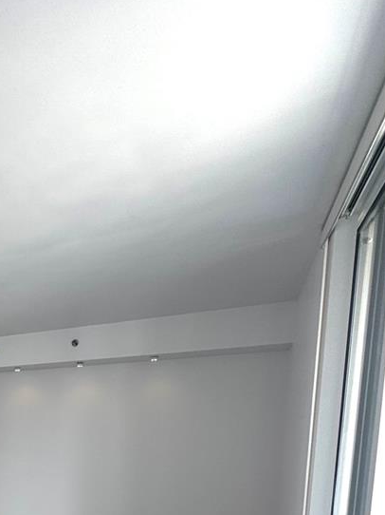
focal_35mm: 31
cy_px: 488
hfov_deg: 37.8
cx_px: -40
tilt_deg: -6.2
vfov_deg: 50.0
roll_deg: +0.3
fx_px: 460
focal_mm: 2.22
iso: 40
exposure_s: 1/99
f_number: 2.2
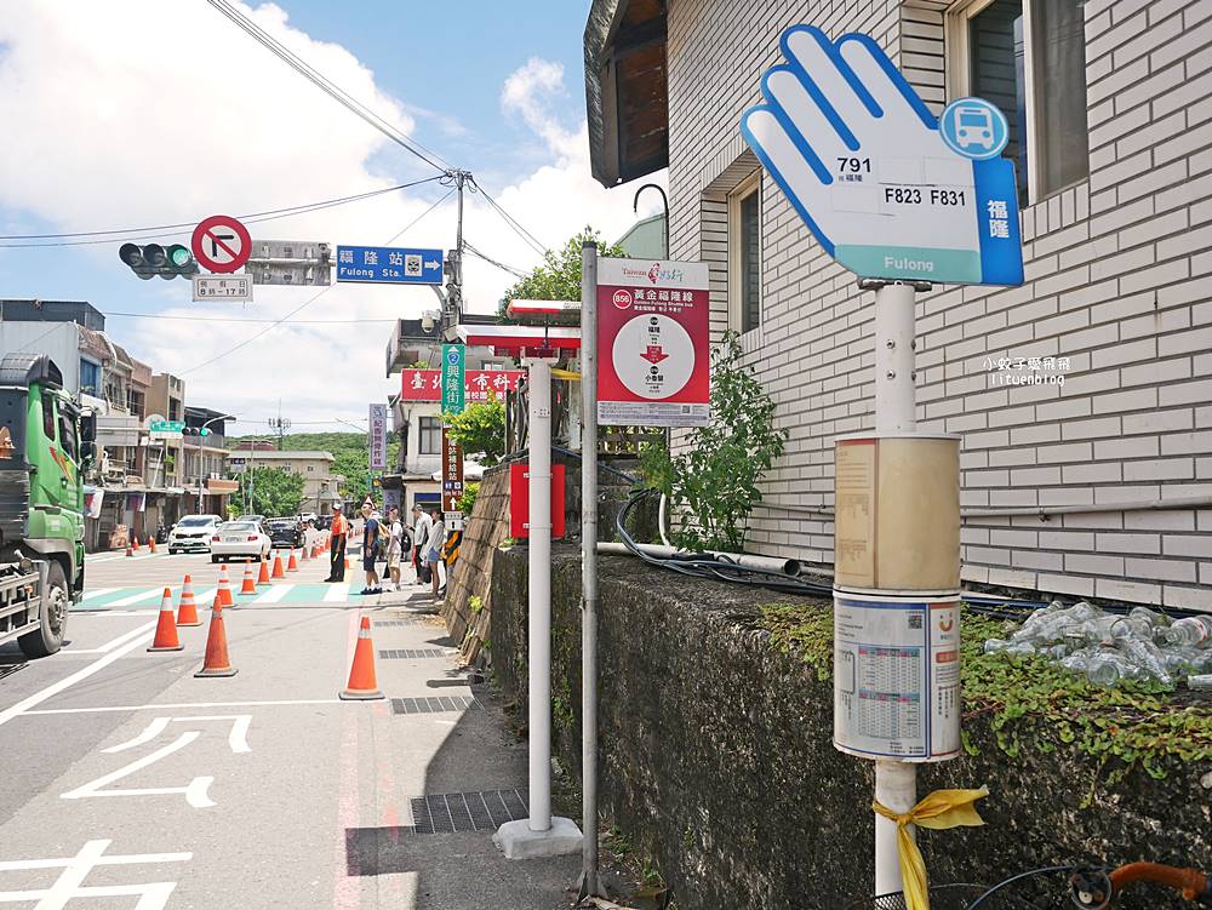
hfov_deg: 63.4
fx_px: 981
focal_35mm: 28
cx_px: 606
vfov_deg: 49.8
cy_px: 455
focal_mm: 14
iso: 200
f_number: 4
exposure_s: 1/1300
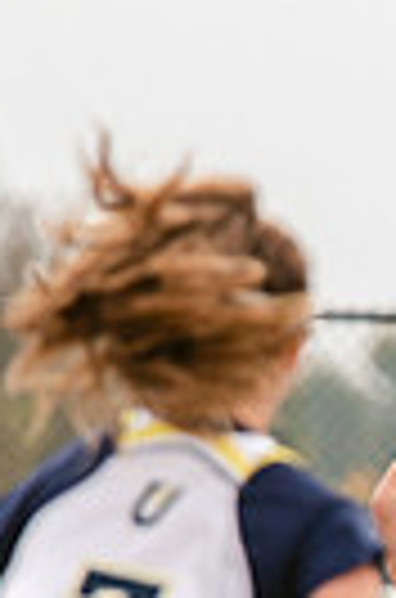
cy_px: 757
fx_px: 27930
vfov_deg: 1.2
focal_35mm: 1684
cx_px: 1004
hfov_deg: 0.8
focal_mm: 200
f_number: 3.5
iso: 250
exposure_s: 1/1250
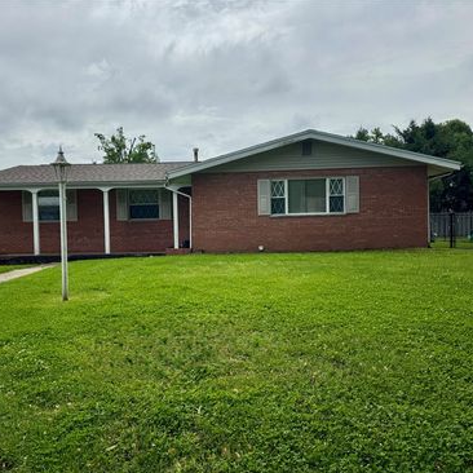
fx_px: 448
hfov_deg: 55.4
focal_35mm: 29
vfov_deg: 55.6
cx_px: 199
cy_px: 241
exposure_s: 1/10417
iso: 80
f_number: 1.78
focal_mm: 6.76
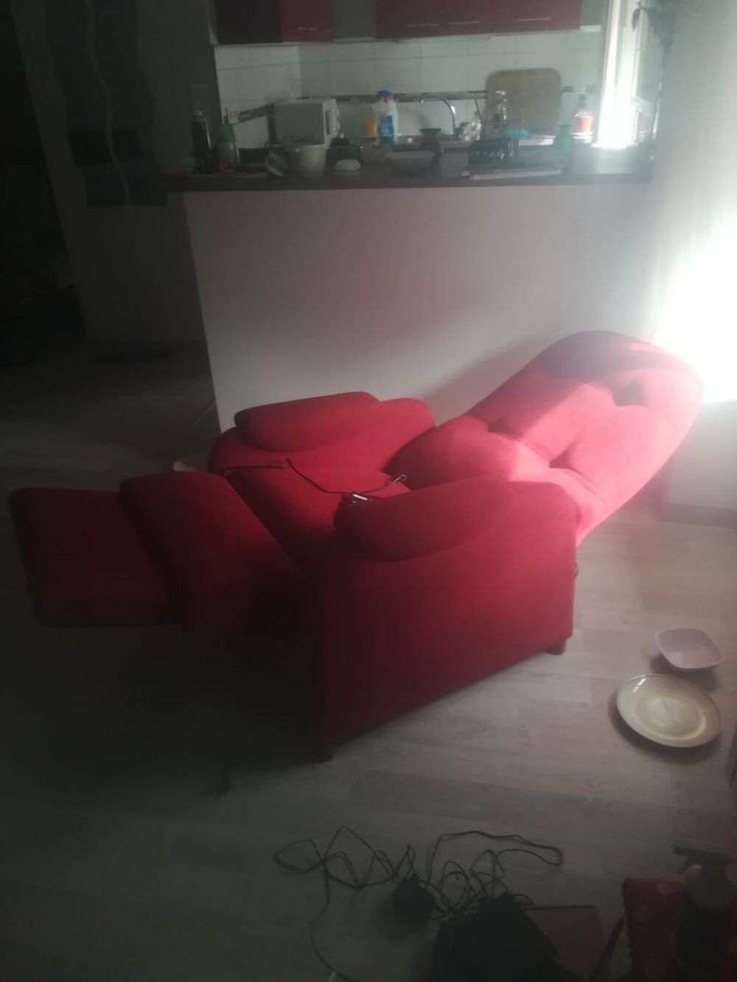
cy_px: 491
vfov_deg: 67.3
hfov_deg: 53.1
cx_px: 368
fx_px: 738
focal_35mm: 26
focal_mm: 3.83
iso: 100
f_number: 2.2
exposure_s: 1/33.3
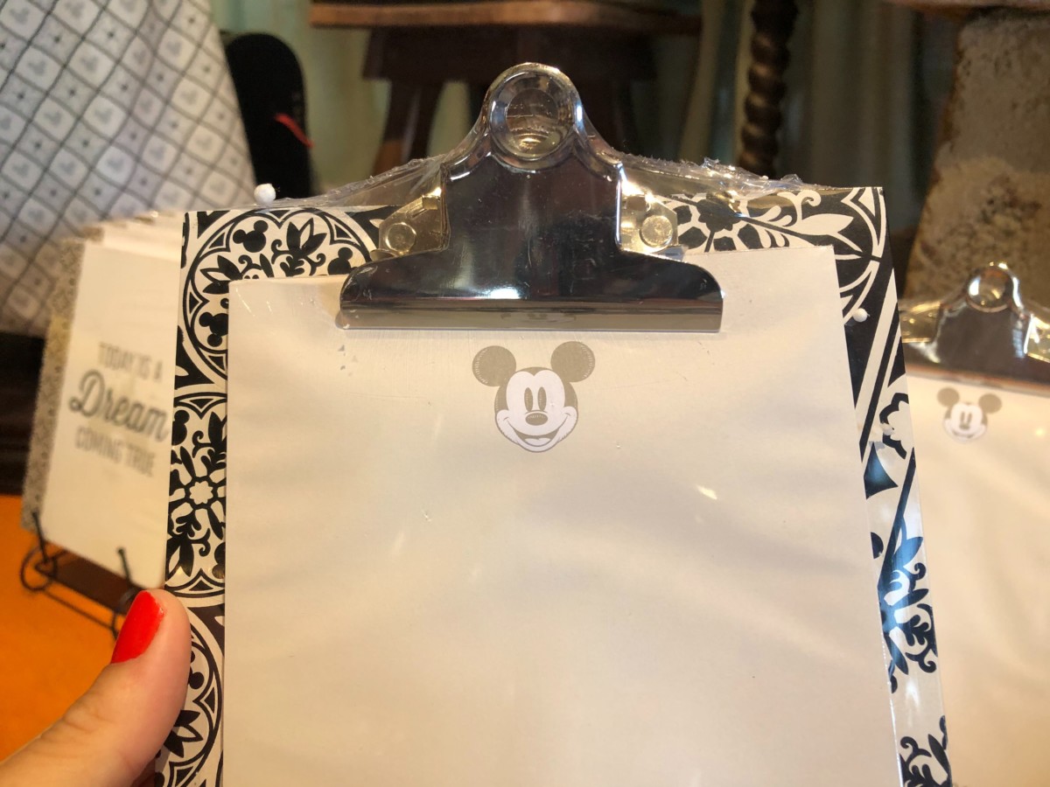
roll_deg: -0.7
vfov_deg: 49.7
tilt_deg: -22.4
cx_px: 525
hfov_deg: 63.4
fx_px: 849
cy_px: 394
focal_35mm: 28
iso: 40
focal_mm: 3.99
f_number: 1.8
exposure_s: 1/30
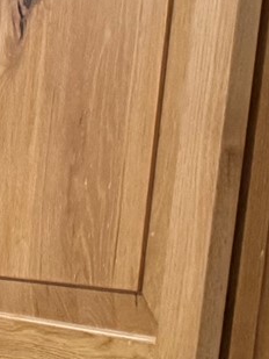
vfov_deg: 11.9
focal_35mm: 159
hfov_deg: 7.1
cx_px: -807
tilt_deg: -11.1
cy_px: 534
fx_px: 1646
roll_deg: -0.2
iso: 320
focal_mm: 6.76
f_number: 1.78
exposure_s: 1/60
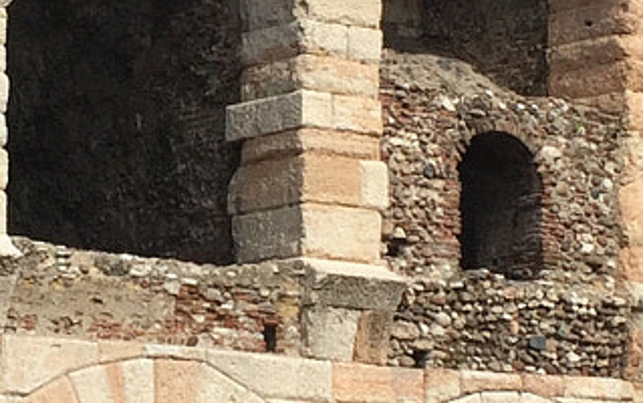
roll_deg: -1.6
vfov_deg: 8.5
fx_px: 2701
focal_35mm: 154
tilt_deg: +9.6
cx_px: 167
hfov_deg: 13.5
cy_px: 191
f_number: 2.2
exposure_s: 1/2198
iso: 32
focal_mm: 4.15
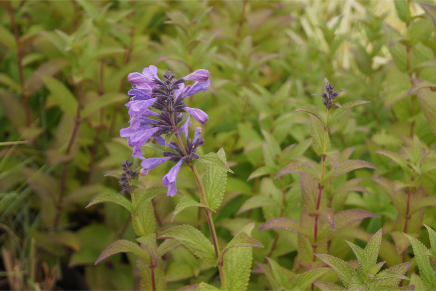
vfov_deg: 16.6
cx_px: 218
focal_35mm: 82
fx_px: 999
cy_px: 146
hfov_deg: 24.6
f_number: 5.6
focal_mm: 55
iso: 200
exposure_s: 1/100
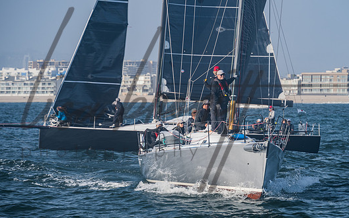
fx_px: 2178
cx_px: 207
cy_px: 127
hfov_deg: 9.2
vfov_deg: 5.7
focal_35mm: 229
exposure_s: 1/400
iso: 200
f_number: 6.3
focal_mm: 170
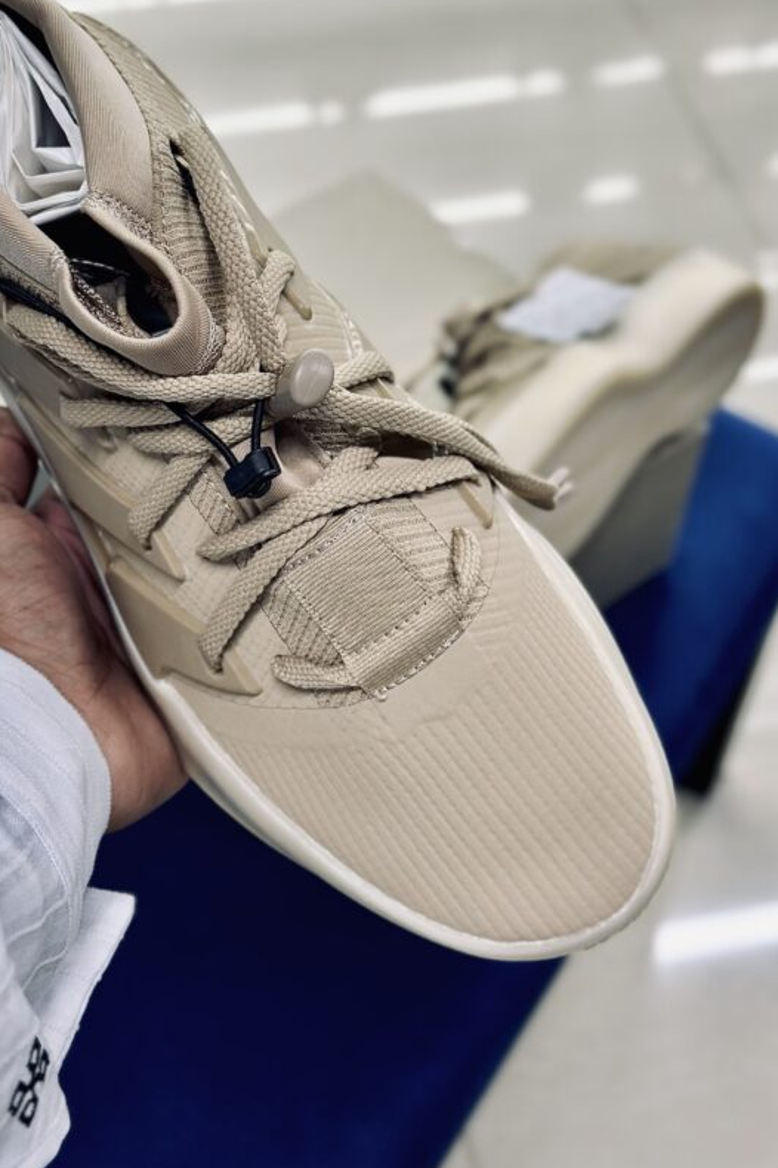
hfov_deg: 22.9
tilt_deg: -50.1
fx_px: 1914
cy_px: 518
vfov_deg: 33.9
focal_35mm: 59
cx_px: 278
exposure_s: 1/100
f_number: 1.78
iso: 64
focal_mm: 6.86
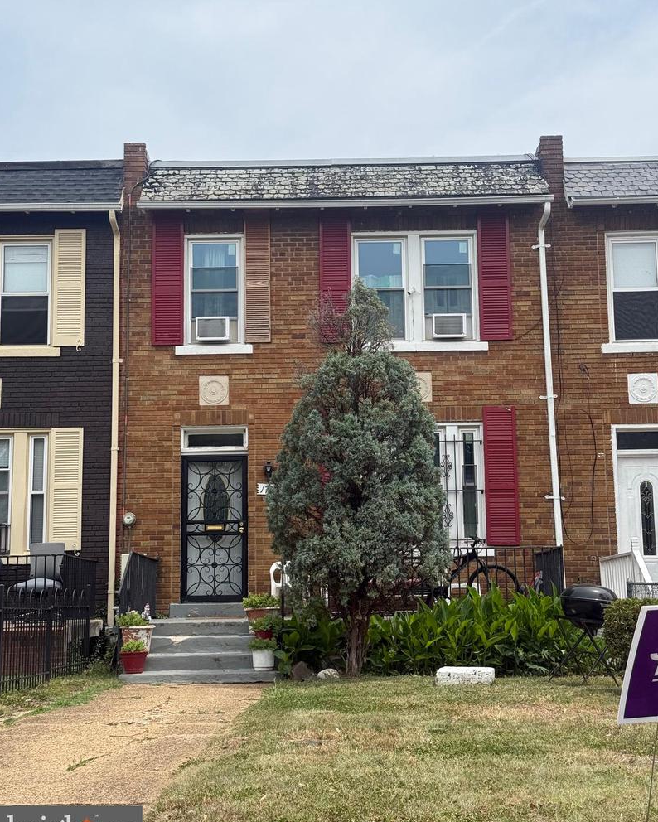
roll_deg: +0.3
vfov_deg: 36.6
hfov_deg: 29.7
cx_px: 332
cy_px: 406
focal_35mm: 51
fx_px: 1241
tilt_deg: +10.3
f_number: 1.78
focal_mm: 6.76
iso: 64
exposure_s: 1/4329
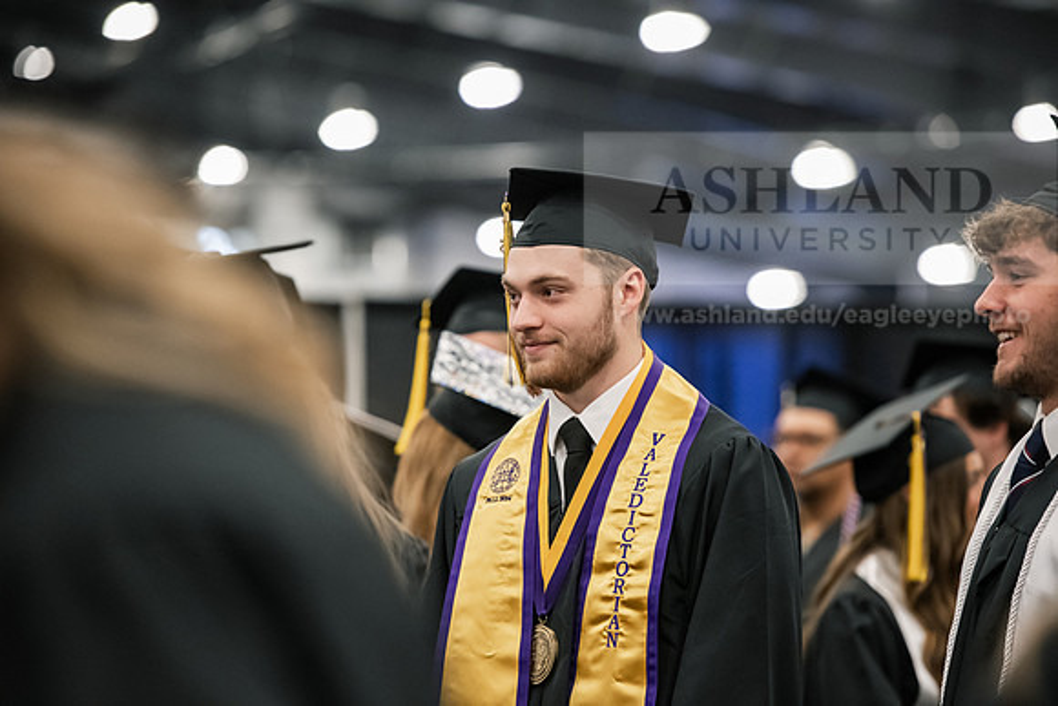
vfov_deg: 7.6
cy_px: 353
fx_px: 5291
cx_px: 529
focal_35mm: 180
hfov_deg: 11.4
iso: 4000
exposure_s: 1/200
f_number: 3.5
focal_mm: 180
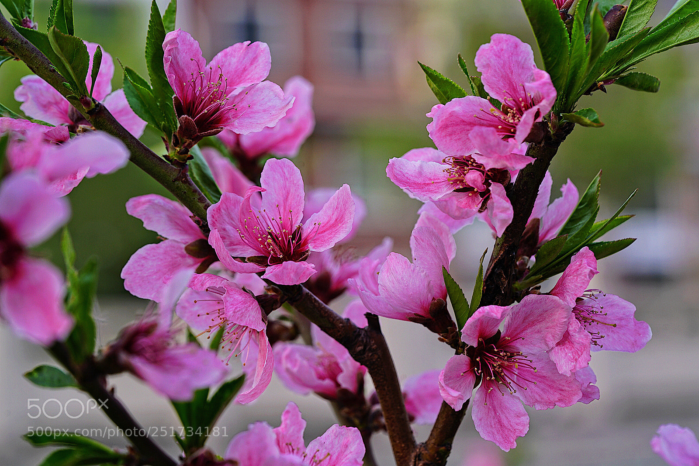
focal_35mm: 90
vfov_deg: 15.2
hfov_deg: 22.6
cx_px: 350
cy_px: 233
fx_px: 1748
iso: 250
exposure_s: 1/100
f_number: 7.1
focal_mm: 90
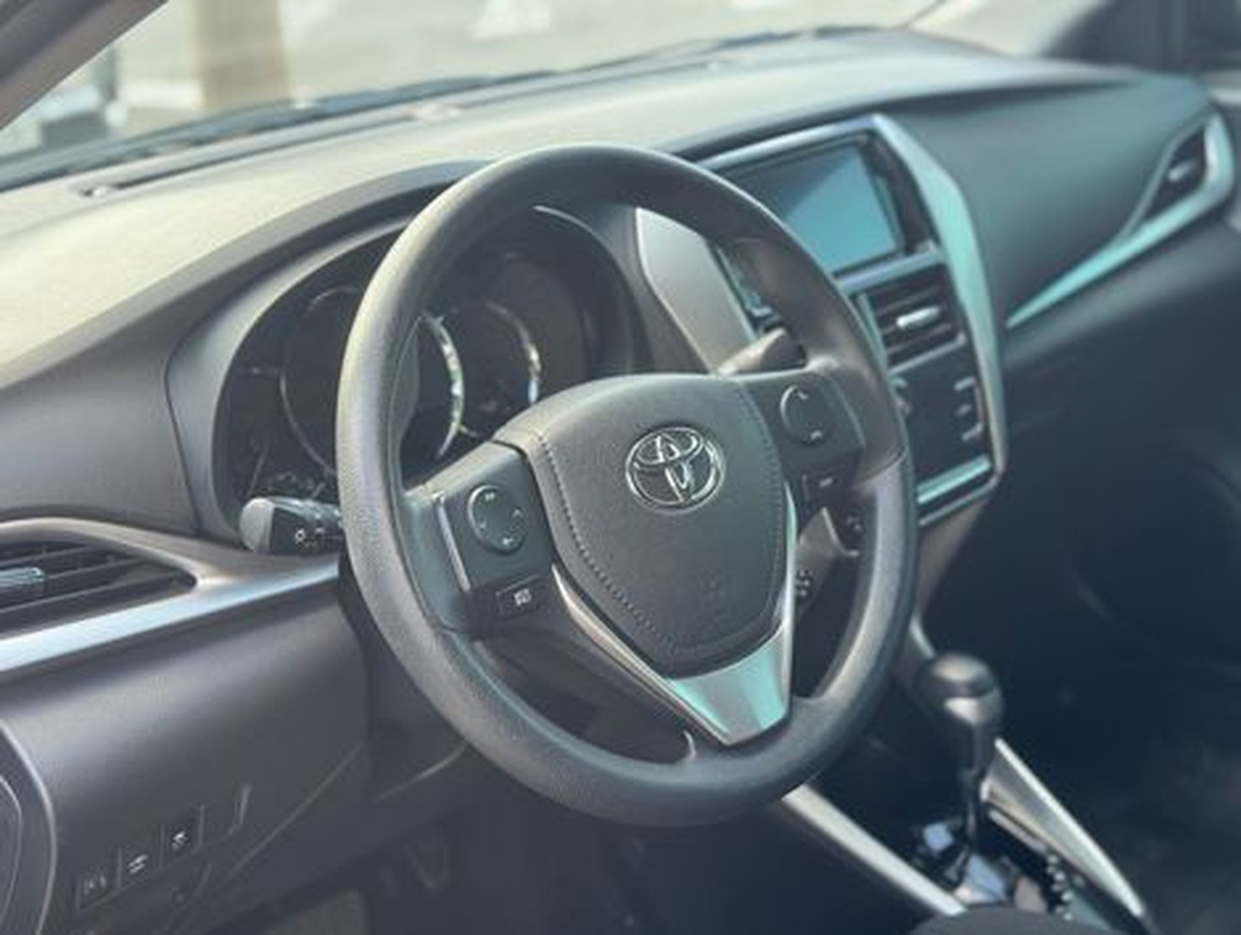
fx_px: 1723
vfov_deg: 30.3
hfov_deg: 39.6
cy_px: 468
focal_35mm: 48
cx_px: 620
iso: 125
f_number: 1.78
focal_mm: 6.76
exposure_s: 1/60
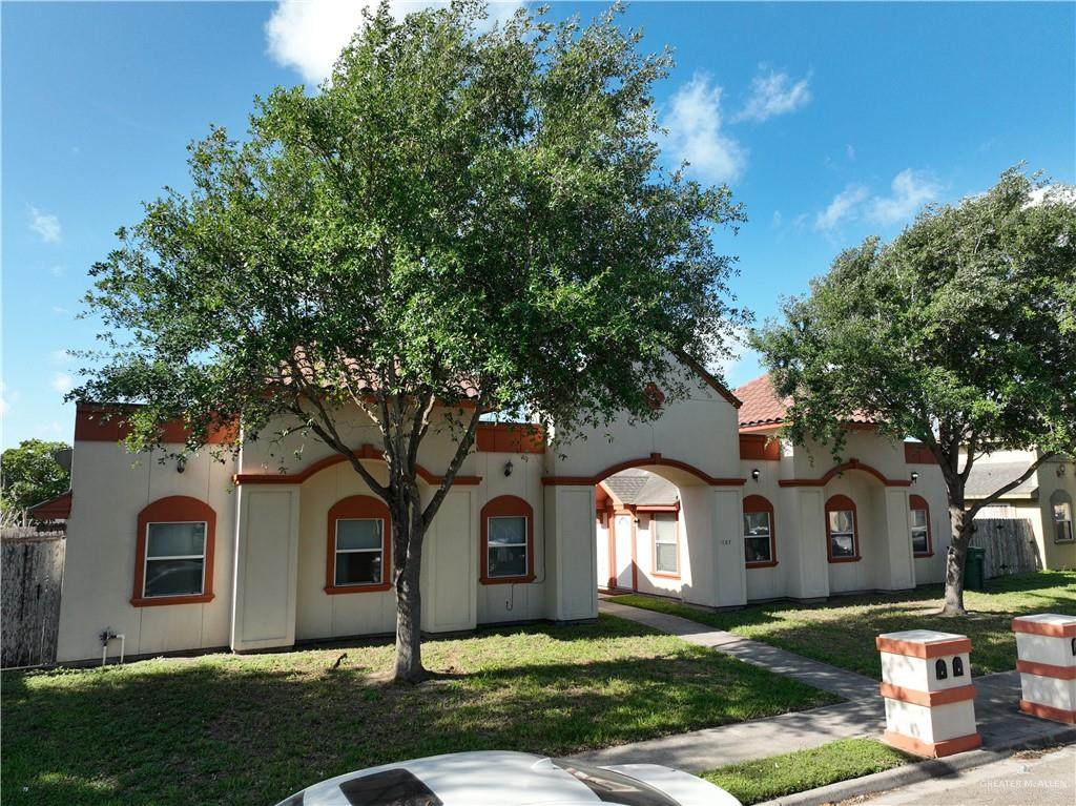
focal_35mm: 24
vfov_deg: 56.8
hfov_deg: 71.6
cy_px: 403
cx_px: 538
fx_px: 746
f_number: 2.8
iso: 130
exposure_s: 1/1250
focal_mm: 12.29
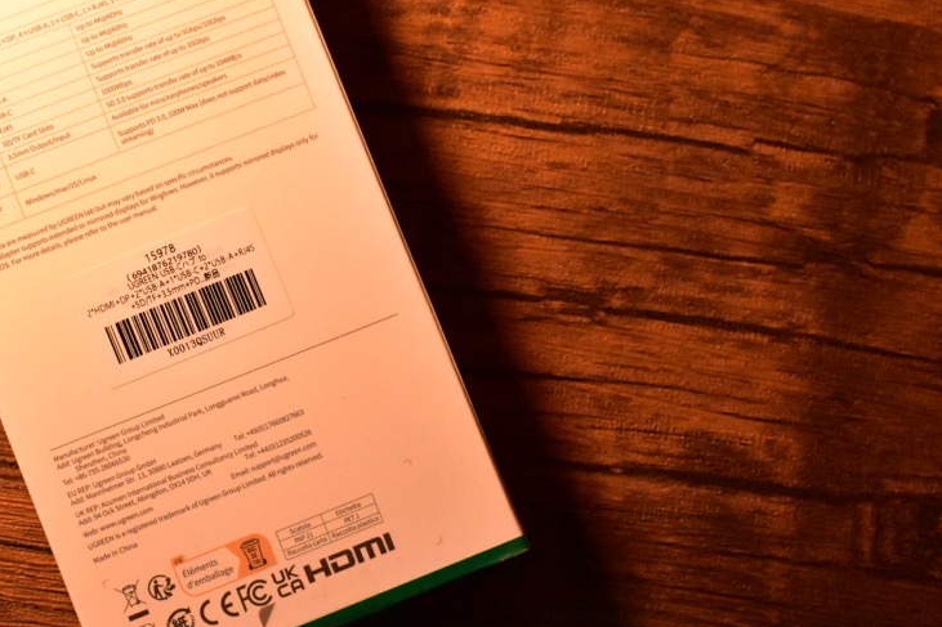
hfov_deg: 24.2
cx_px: 205
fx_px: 2166
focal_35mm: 83
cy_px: 322
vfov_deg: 16.5
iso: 6400
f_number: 6.3
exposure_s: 1/400
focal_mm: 35
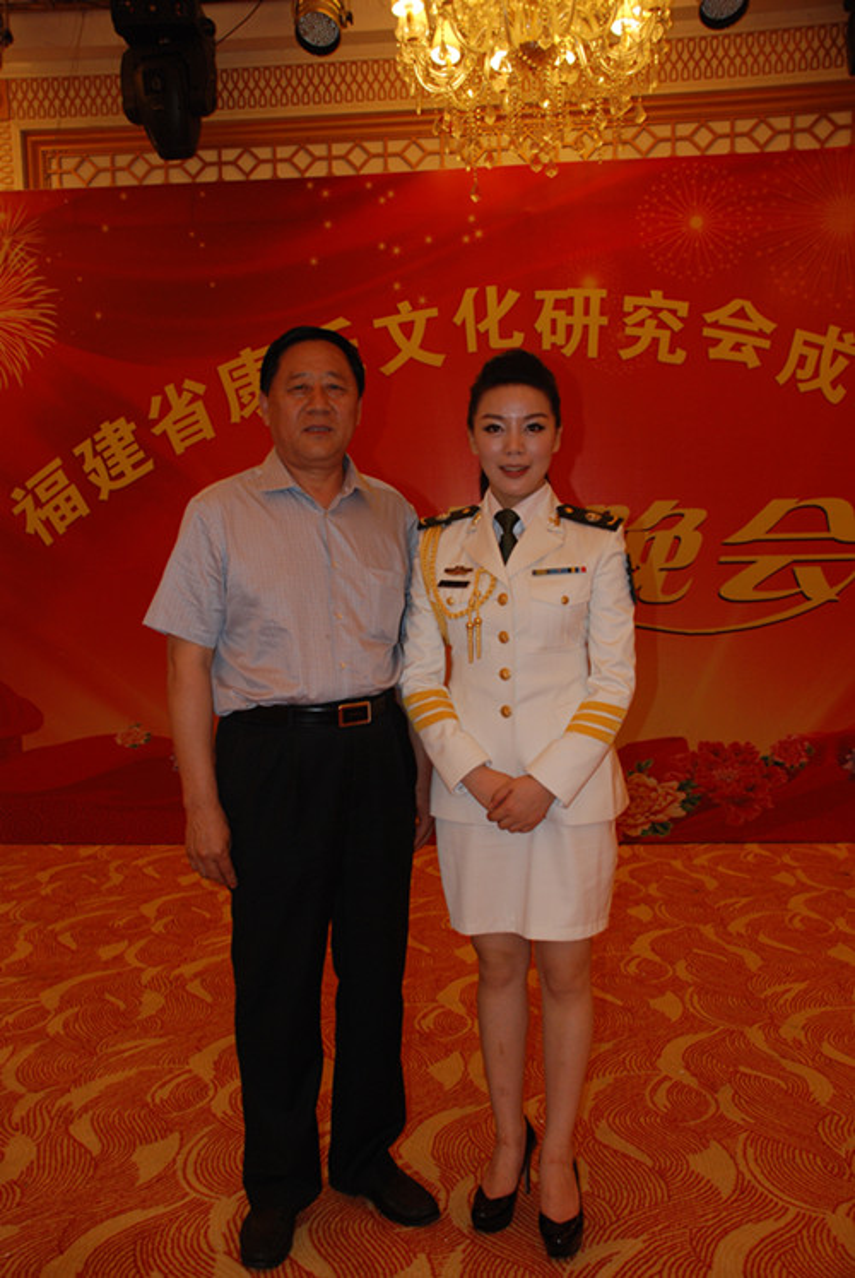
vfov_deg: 57.2
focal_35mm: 33
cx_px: 428
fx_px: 1172
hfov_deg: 40.1
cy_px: 639
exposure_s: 1/60
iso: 400
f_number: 4
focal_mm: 22
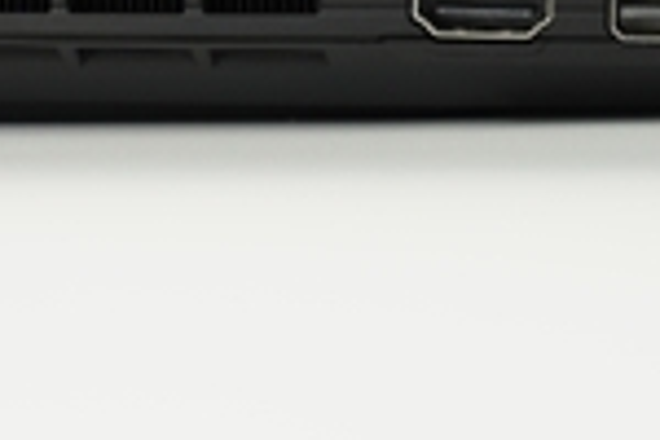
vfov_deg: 7.6
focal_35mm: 180
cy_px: -40
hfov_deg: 11.3
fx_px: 3300
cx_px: 695
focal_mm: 30
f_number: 2.8
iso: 100
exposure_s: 1/125
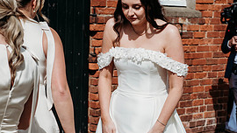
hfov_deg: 17.6
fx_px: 767
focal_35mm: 122
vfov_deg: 9.9
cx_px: 119
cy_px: 105
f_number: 5.6
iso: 64
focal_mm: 70
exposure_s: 1/800
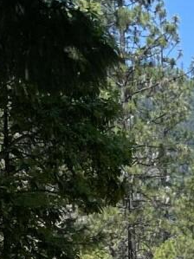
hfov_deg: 8.3
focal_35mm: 174
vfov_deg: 9.8
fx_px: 1301
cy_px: 651
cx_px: 293
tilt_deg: -12.4
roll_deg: +0.8
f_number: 1.6
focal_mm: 4.2
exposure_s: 1/1667
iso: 32
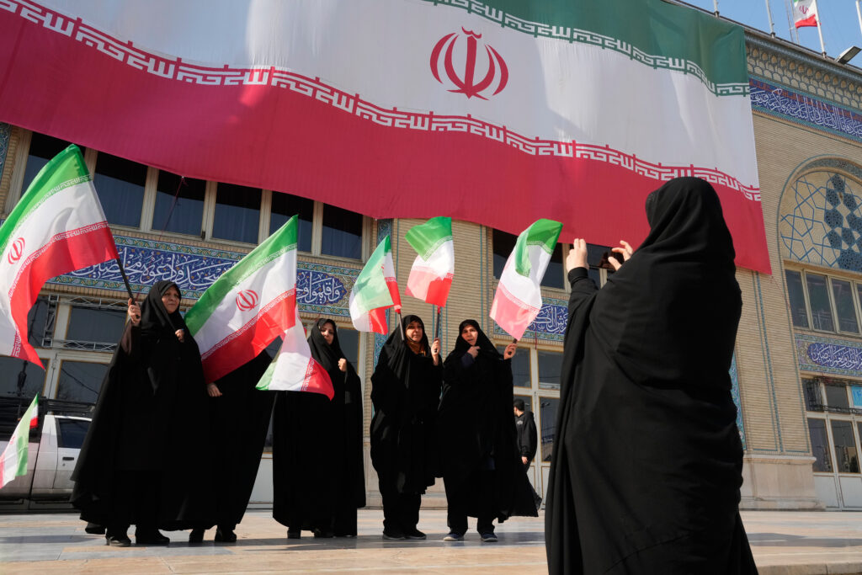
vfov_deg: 46.4
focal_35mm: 28
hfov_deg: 65.5
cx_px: 431
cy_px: 288
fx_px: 670
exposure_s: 1/1250
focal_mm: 28
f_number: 10
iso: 1000
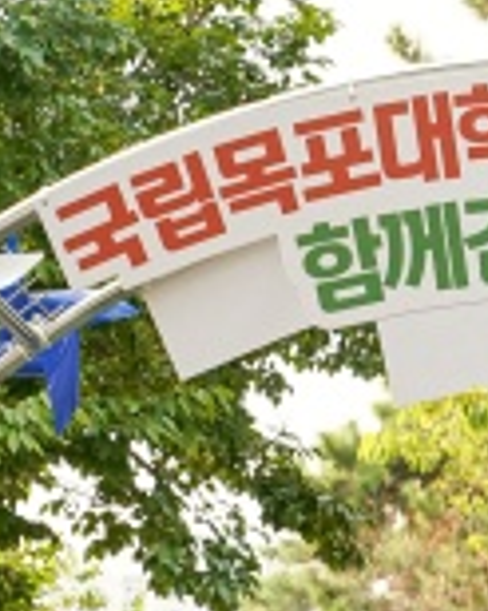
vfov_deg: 4.5
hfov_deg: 3.6
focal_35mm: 428
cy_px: 1026
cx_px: 500
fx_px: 7735
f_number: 6.3
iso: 1000
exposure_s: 1/400
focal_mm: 70
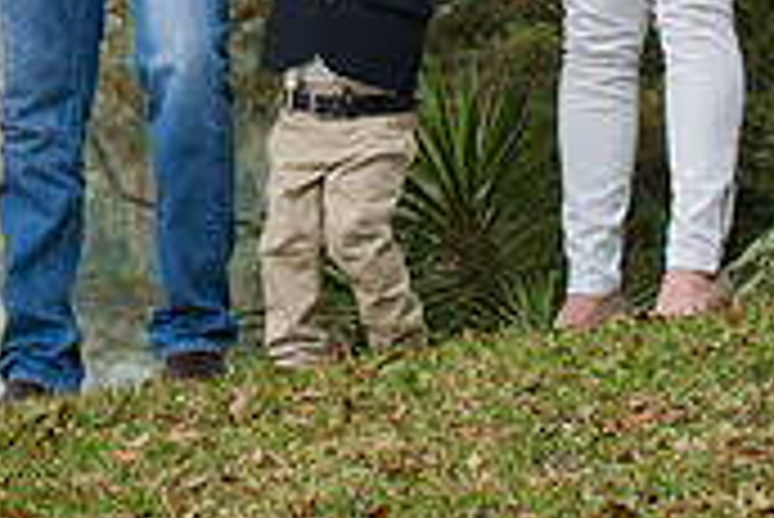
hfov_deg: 6.2
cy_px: -266
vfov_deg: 4.2
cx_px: 108
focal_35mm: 330
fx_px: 7101
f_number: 7.1
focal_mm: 98
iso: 640
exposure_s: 1/250
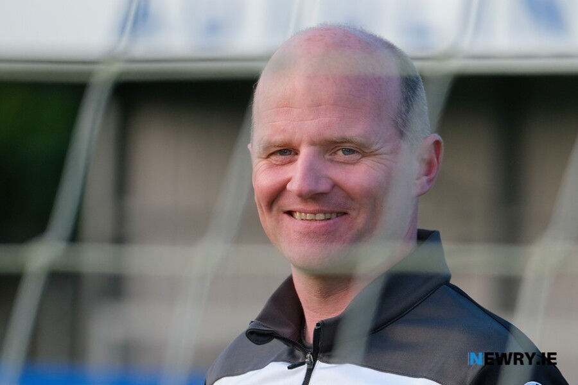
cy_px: 192
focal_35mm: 210
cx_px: 289
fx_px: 3371
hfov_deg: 9.8
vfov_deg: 6.5
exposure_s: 1/1500
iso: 400
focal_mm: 140
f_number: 2.8
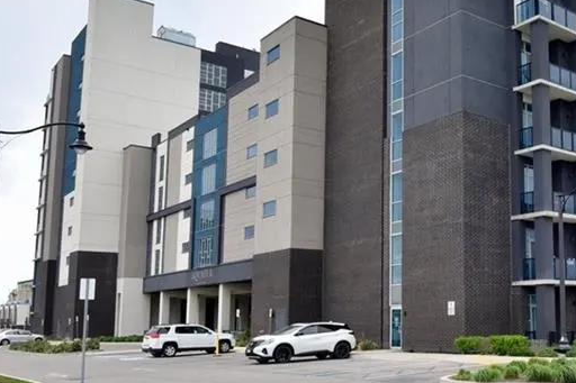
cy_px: 174
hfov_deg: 52.9
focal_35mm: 34
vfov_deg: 38.8
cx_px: 443
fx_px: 544
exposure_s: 1/500
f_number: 11
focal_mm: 17
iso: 640
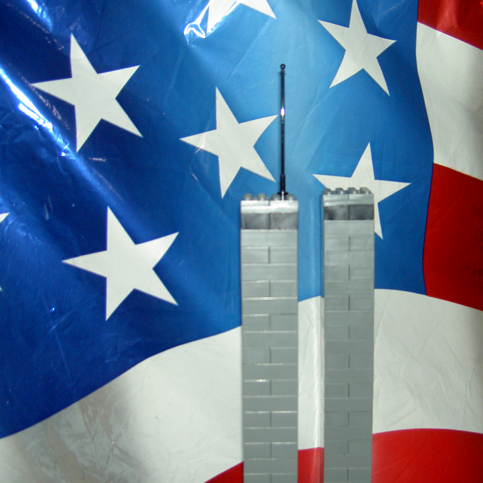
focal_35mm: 51
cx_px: 292
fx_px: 805
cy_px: 256
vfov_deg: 33.4
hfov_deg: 33.3
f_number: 2.8
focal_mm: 8
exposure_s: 1/59.5
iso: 100
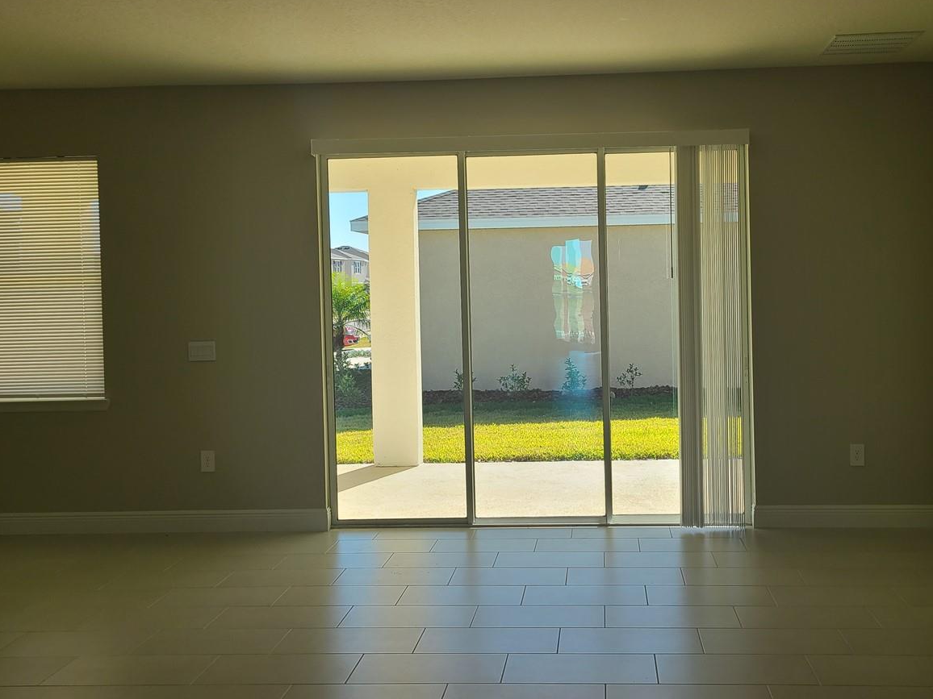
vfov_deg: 39.6
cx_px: 565
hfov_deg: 51.0
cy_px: 306
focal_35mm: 36
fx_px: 970
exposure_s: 1/675
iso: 40
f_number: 1.8
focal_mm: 5.4
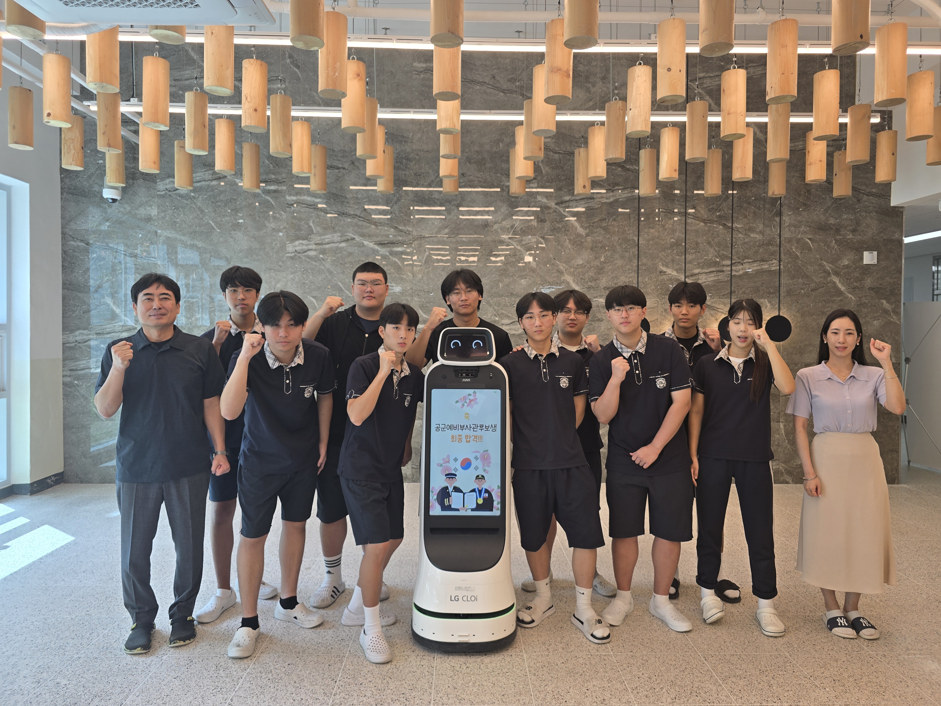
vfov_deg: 58.9
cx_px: 470
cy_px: 353
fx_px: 625
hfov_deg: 73.9
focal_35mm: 23
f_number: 1.7
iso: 32
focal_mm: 6.3
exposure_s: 1/120
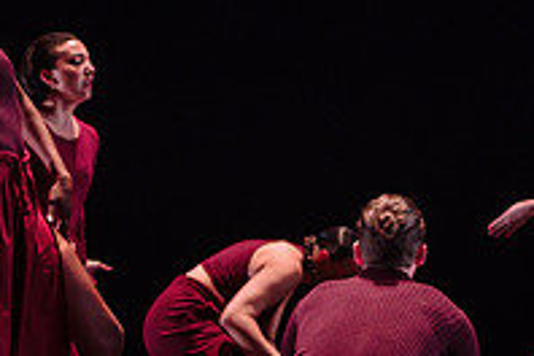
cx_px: 390
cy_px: 215
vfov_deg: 8.2
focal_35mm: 167
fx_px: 2477
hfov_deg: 12.3
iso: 1250
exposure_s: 1/200
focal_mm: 48
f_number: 2.8
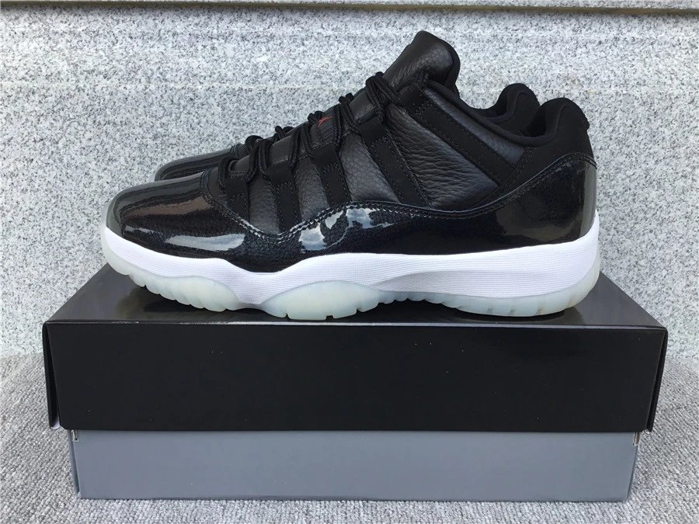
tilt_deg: -16.1
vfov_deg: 45.4
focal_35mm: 31
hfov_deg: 58.4
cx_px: 350
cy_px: 262
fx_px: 626
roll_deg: +0.0
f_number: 2.4
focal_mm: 3.3
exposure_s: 1/413
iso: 25
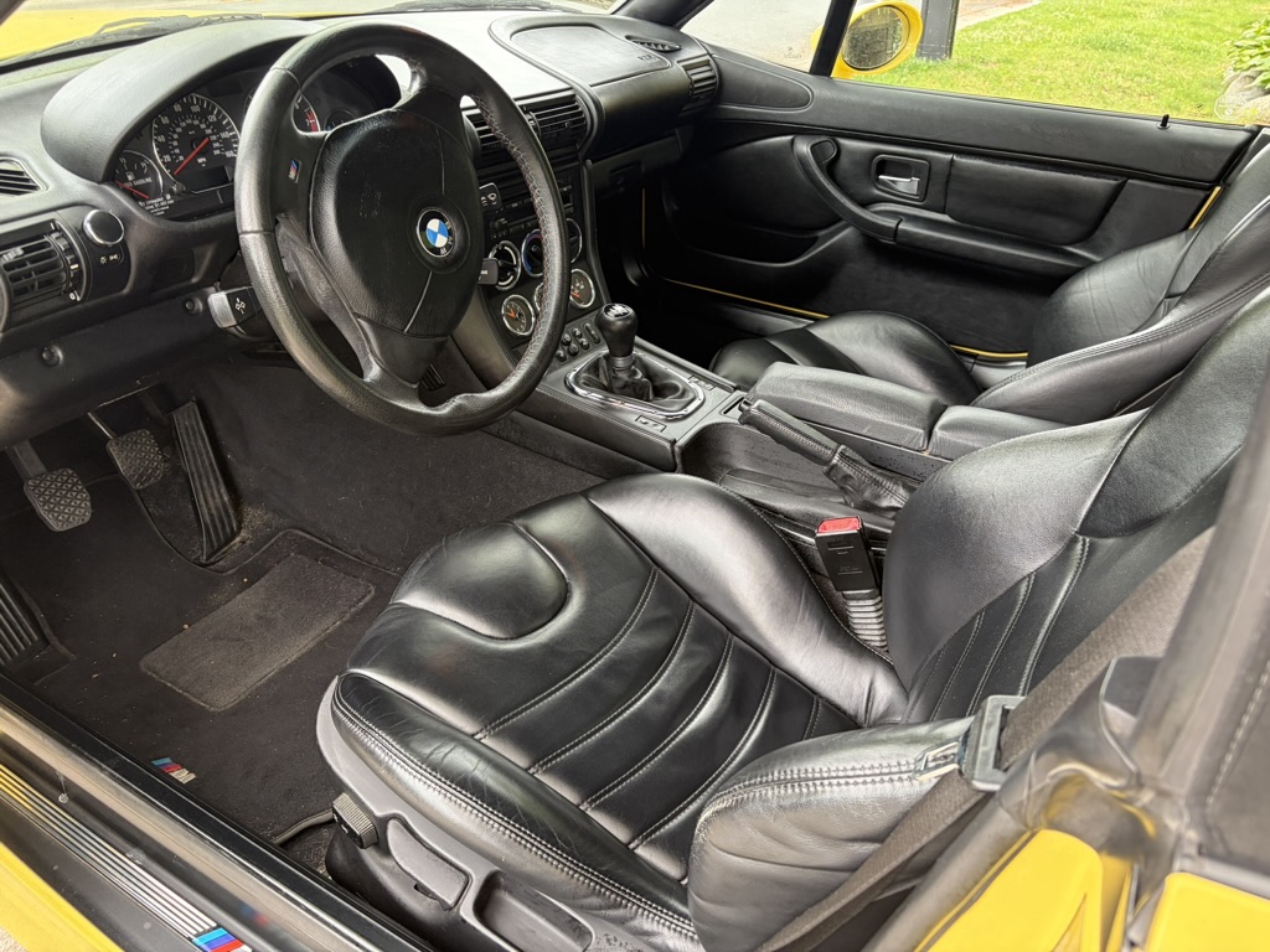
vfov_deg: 53.1
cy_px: 476
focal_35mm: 26
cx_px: 635
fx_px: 954
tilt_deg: -29.4
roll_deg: -0.8
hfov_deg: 67.3
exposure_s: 1/98
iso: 125
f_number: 1.6
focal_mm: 5.96
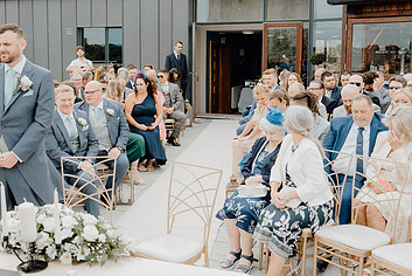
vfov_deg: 29.2
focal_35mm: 46
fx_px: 527
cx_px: 145
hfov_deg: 42.3
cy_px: 99
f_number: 3.5
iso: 125
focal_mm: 28
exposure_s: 1/500
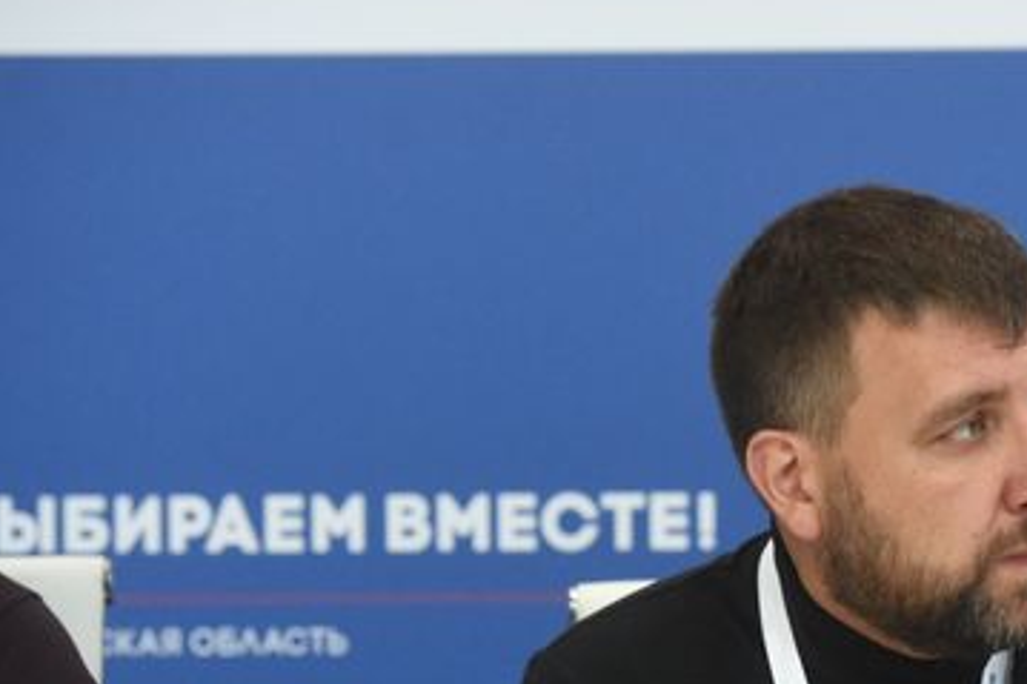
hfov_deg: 8.6
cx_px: 953
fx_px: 6786
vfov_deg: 5.8
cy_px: 627
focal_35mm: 238
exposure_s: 1/500
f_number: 4
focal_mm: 122
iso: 12800
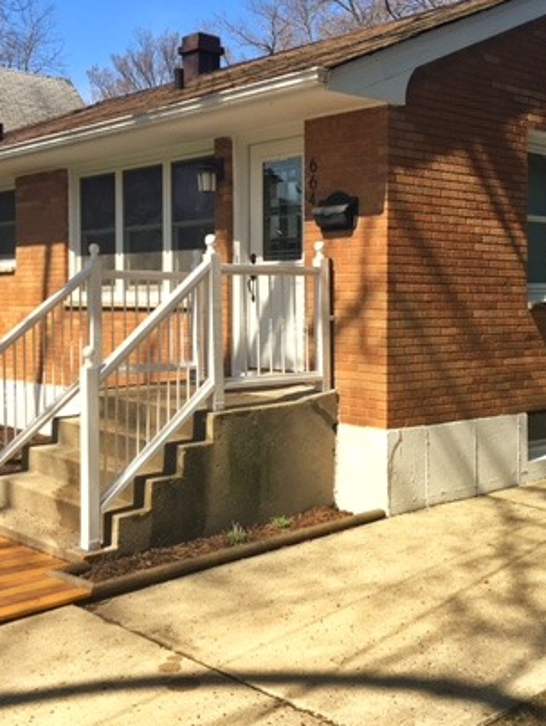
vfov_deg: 41.2
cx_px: 328
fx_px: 966
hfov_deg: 31.5
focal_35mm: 46
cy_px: 337
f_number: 2.2
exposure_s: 1/1202
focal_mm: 4.15
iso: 25
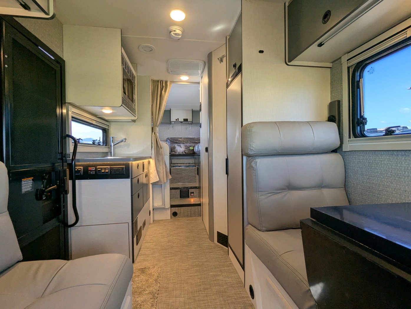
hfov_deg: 94.4
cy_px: 154
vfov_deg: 78.2
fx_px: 190
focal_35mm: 16
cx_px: 206
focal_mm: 2.35
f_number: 2.2
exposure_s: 1/153
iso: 107
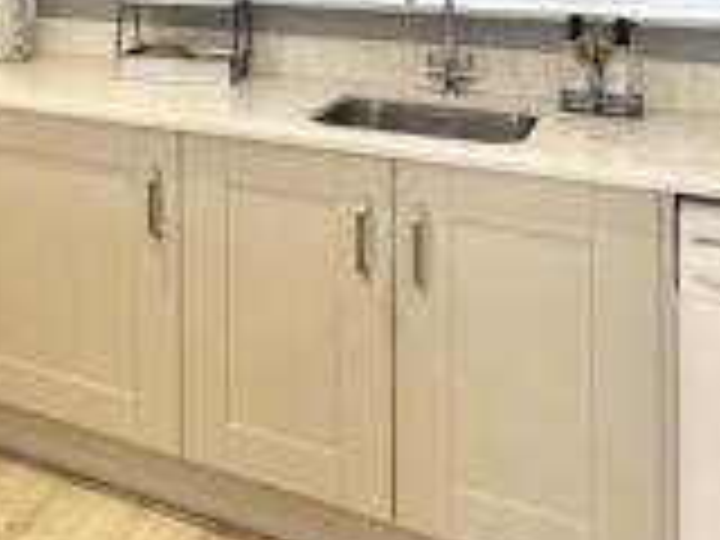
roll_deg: +0.8
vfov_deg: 25.6
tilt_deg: -0.3
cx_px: 52
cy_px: -106
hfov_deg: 35.0
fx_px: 1061
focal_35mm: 51
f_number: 2.2
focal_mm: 2.22
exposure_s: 1/99
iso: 160
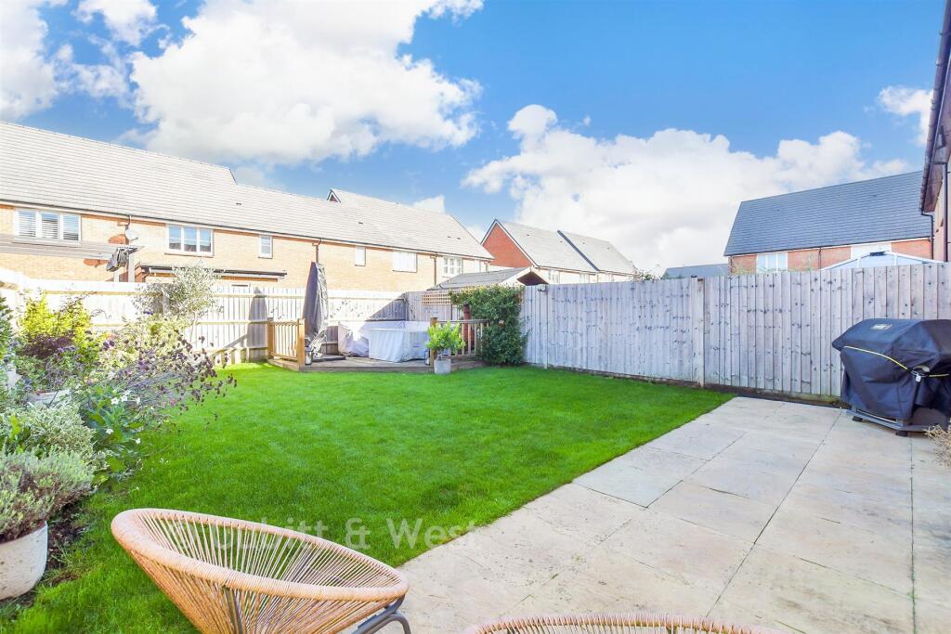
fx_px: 396
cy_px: 317
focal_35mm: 15
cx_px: 476
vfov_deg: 77.3
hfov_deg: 100.4
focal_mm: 10
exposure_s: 1/250
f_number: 8
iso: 500
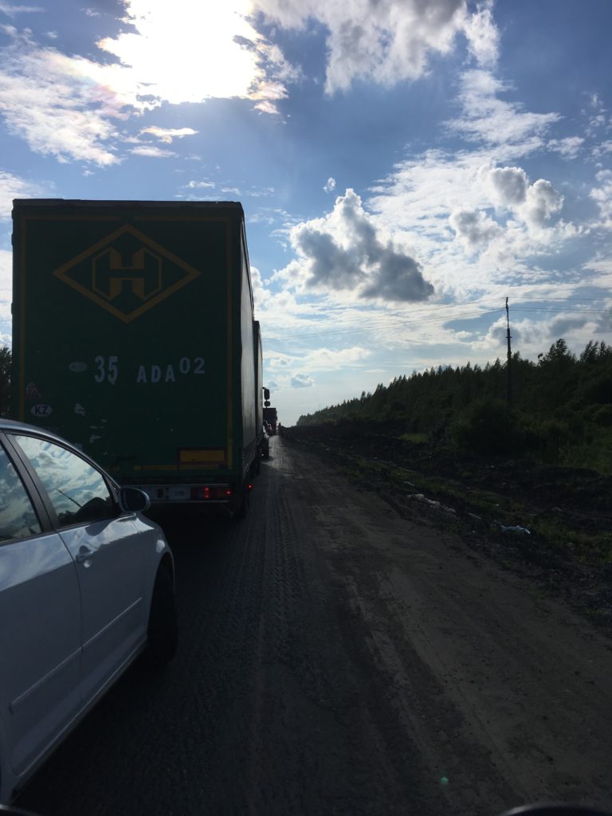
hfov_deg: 48.2
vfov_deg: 61.7
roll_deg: +1.3
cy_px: 408
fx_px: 684
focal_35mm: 29
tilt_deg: +0.8
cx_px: 306
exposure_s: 1/5495
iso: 25
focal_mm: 4.15
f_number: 2.2
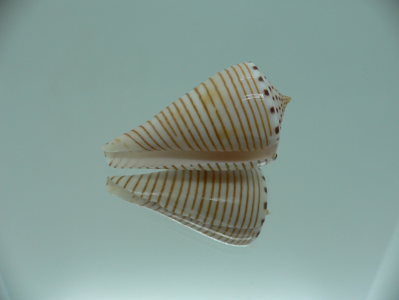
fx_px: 403
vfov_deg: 40.7
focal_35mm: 35
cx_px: 200
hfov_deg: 52.6
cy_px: 150
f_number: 2.8
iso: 80
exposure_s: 1/60
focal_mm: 4.6
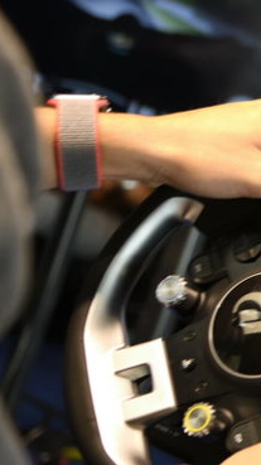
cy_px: 221
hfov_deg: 9.7
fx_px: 1356
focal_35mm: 110
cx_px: 639
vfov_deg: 19.5
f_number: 2.8
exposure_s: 1/60
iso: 800
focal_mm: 32
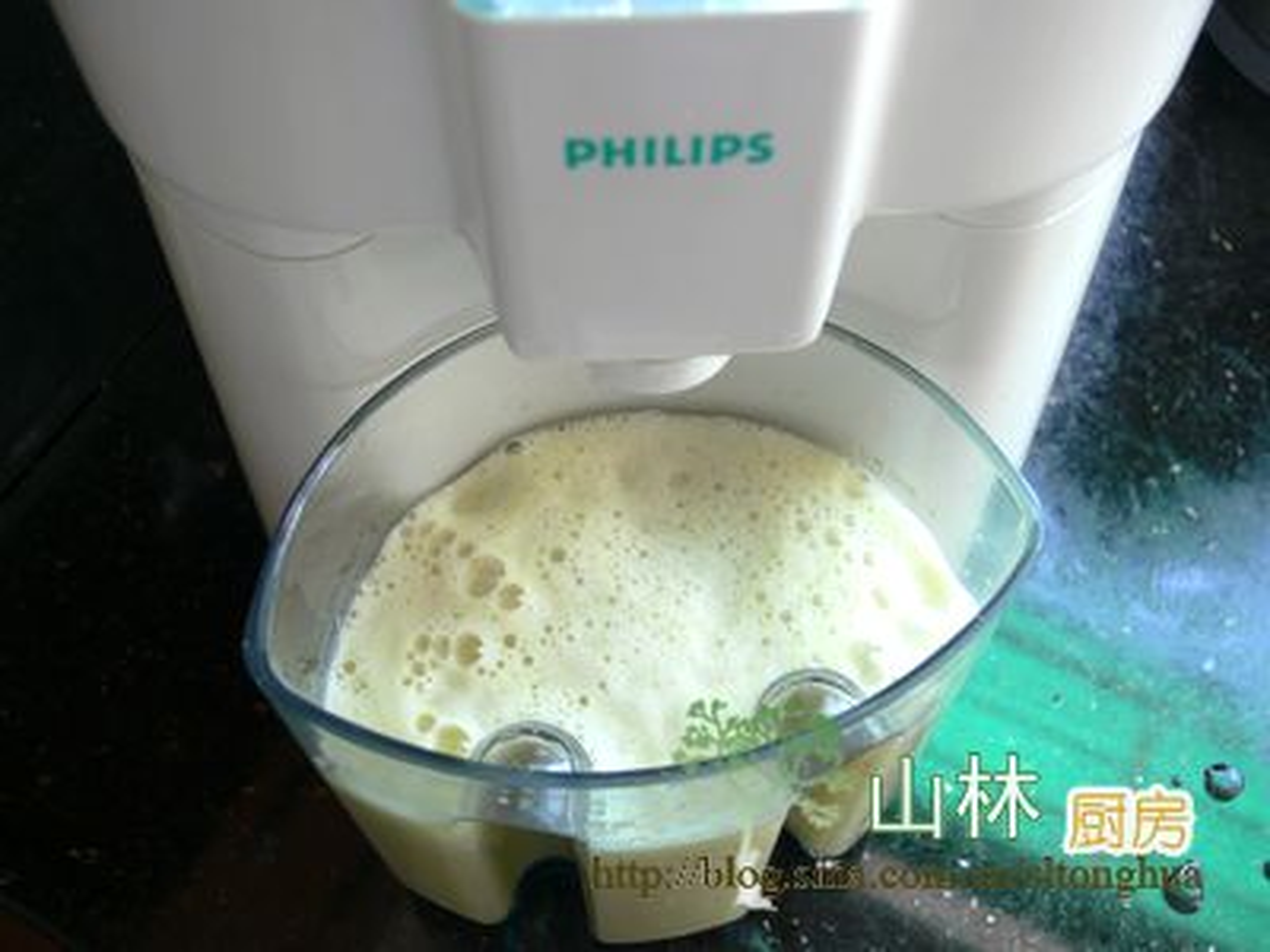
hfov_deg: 51.4
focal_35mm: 36
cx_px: 635
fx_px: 1321
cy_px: 476
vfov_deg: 39.7
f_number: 2.8
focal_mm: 7.7
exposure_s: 1/25
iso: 80
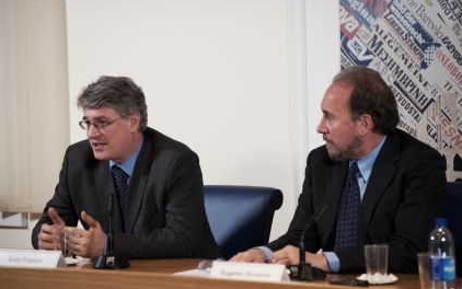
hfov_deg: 13.2
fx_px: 2003
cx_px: 232
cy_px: 148
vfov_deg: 8.3
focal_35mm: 159
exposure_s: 1/100
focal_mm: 155
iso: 800
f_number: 4
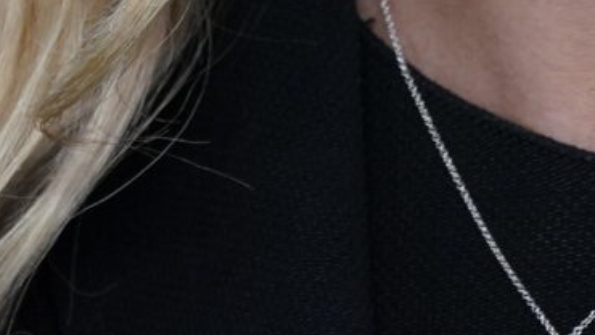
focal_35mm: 2897
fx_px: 45699
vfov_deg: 0.4
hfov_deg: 0.7
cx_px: -8
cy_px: -523
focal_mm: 400
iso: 1600
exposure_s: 1/1250
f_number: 7.1
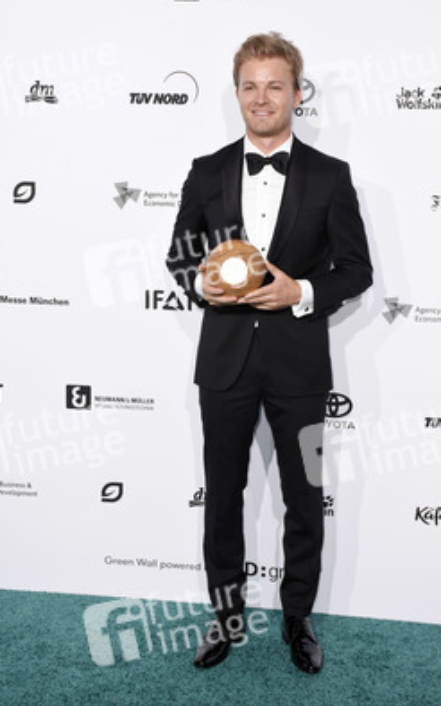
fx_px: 1135
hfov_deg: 22.0
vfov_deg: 34.6
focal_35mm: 59
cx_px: 228
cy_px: 355
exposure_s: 1/125
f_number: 6.3
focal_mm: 38
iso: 1000
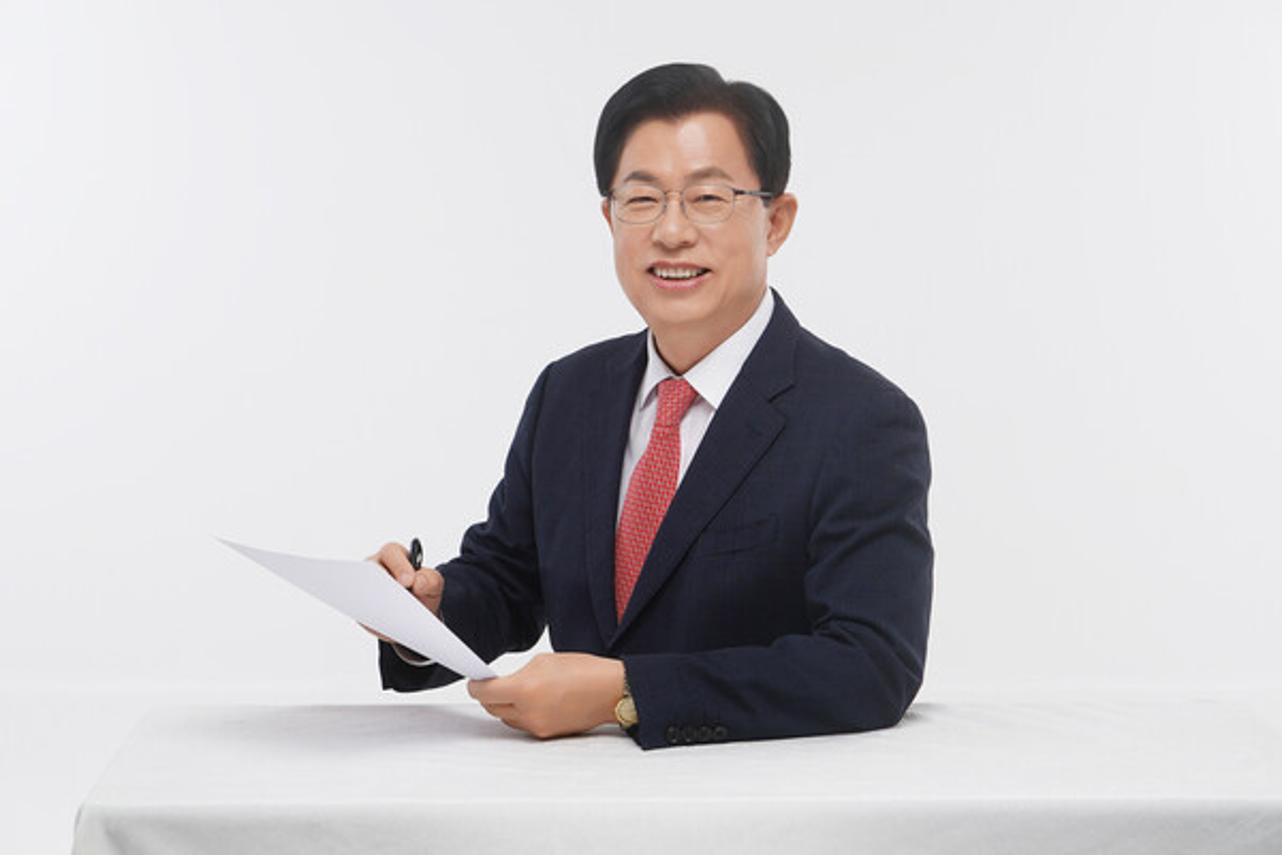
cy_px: 428
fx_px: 2920
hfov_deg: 24.8
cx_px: 641
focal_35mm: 82
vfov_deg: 16.7
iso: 100
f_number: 10
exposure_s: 1/125
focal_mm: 55
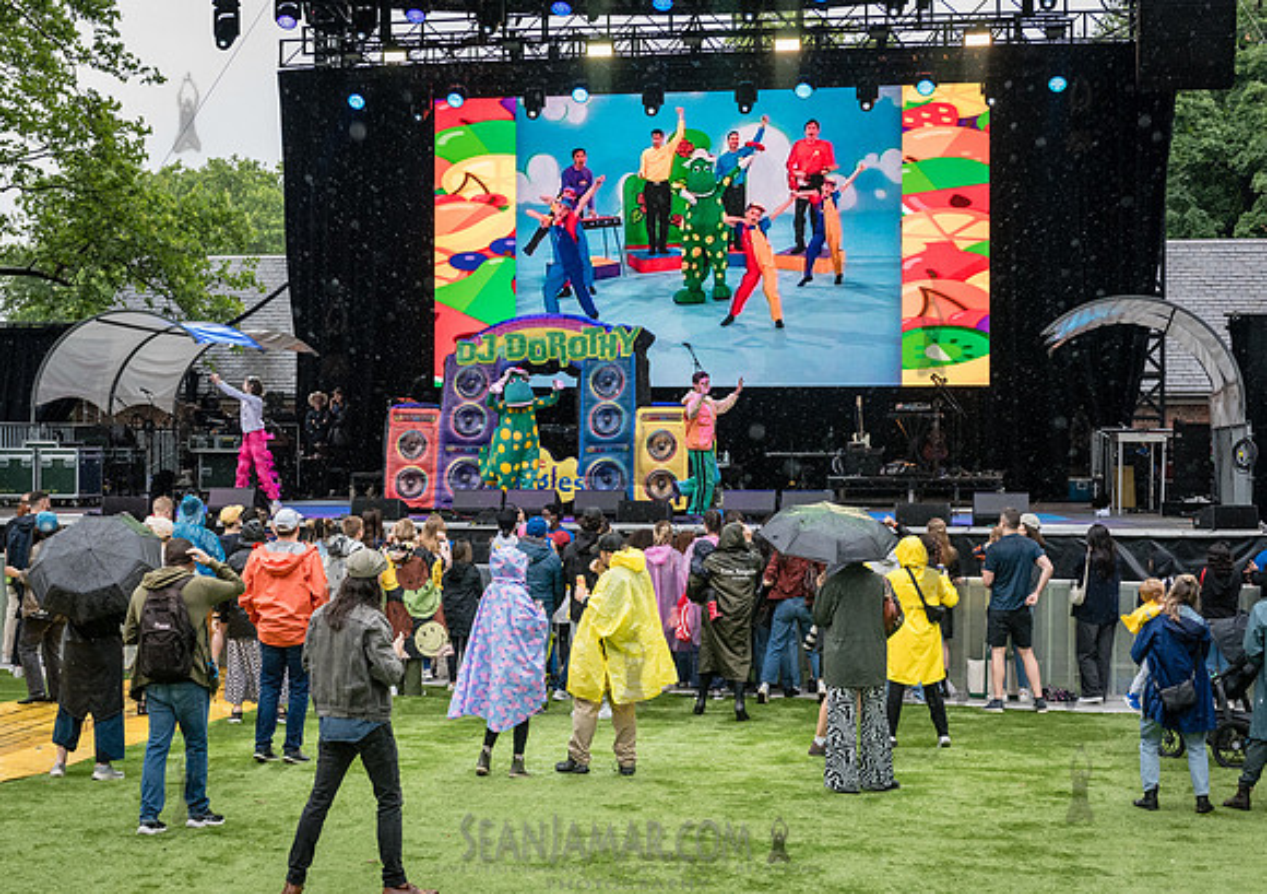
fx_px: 2183
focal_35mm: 61
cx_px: 565
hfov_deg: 32.3
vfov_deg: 23.1
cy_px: 426
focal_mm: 56
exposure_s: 1/1250
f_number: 4.5
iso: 2000
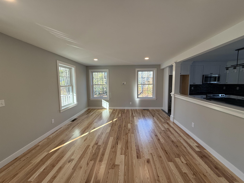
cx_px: 122
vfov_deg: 85.7
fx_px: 99
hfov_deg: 102.1
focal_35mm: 14
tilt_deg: -5.3
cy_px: 92
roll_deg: +0.4
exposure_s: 1/120
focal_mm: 2.22
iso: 80
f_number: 2.2
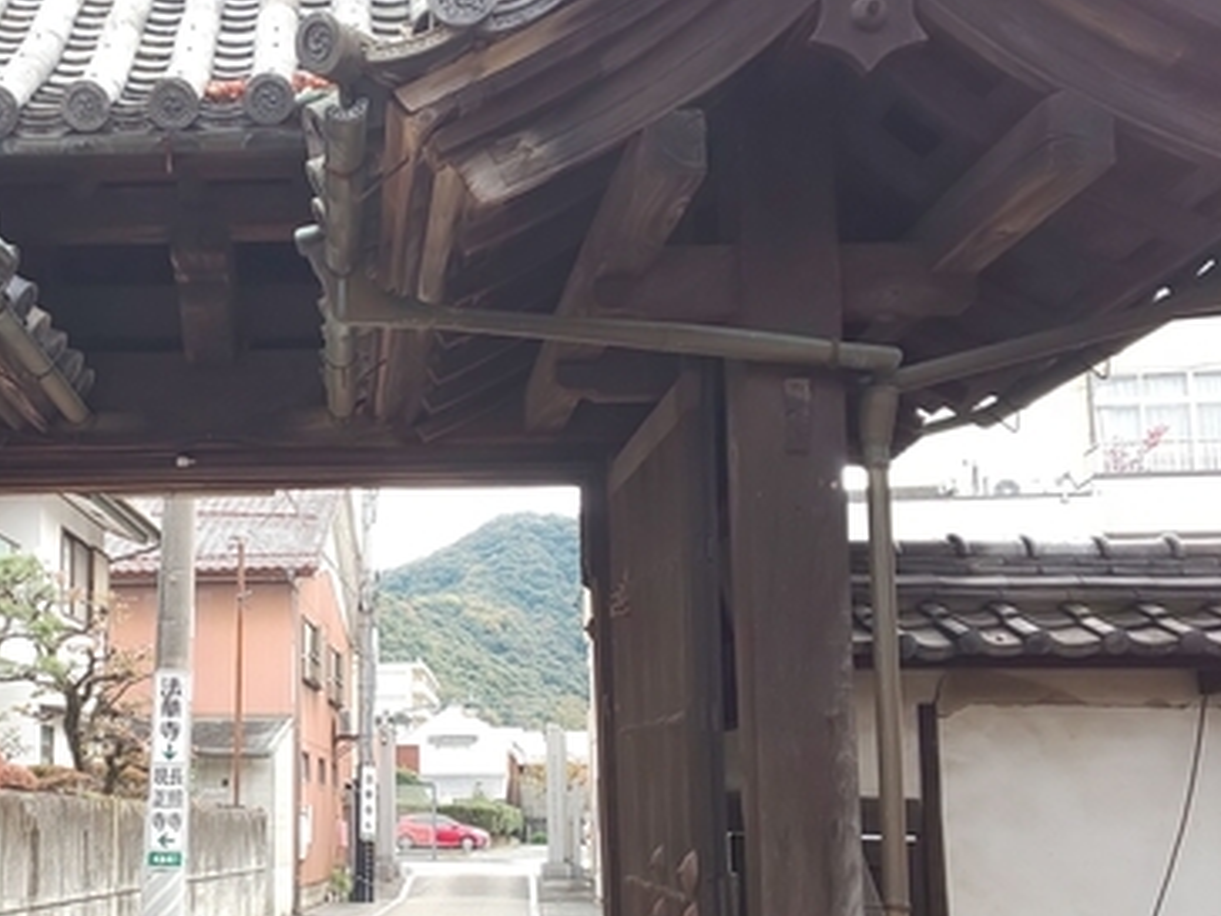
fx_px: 1552
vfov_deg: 32.6
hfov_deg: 40.8
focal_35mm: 44
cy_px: 597
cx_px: 211
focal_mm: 3.45
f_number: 1.94
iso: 35
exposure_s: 1/100
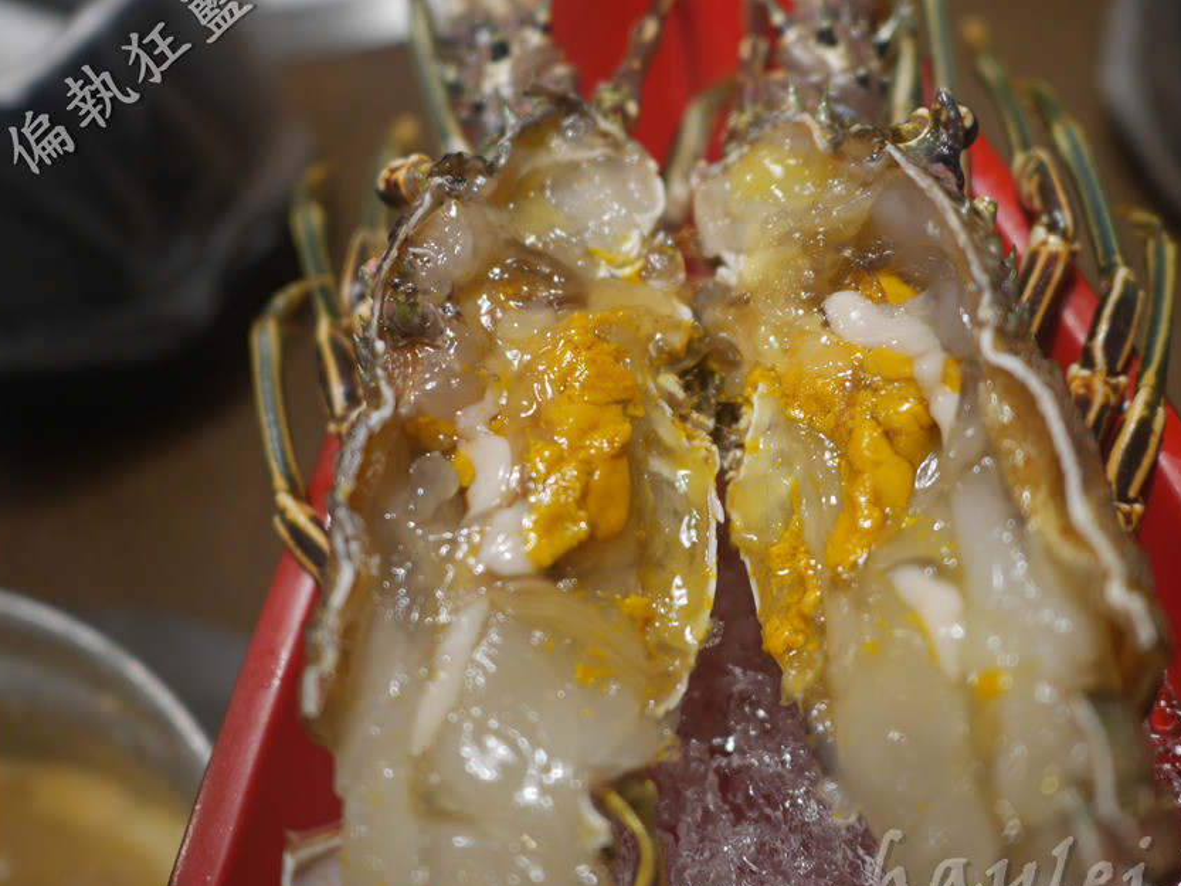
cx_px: 696
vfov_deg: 39.7
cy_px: 438
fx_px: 1228
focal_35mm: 36
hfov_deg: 51.1
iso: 400
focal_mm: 15
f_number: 1.7
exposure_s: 1/60
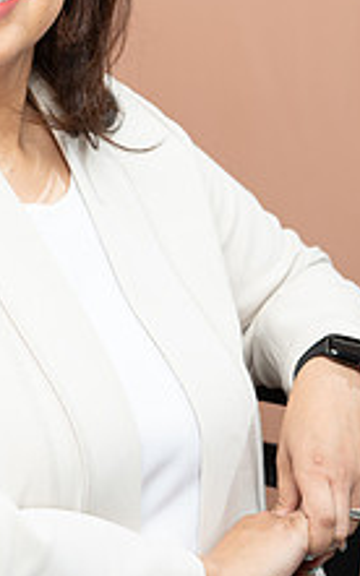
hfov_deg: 9.0
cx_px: 31
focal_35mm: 145
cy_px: 154
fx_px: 2278
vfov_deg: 14.4
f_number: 4
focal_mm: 70
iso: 320
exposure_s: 1/160
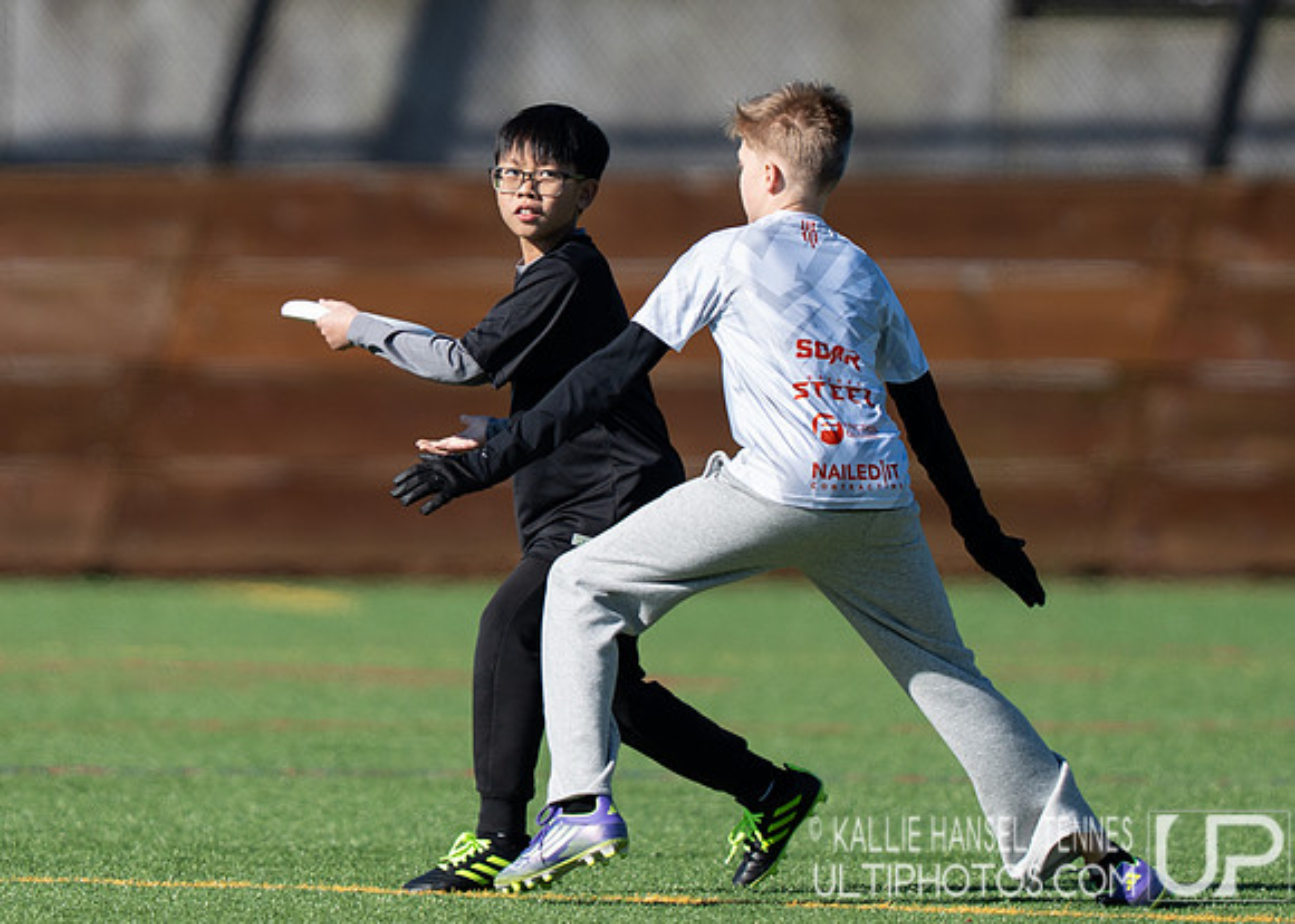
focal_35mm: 970
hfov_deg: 2.1
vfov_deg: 1.5
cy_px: 385
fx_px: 35662
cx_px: 706
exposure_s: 1/2000
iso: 100
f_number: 2.8
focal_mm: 400
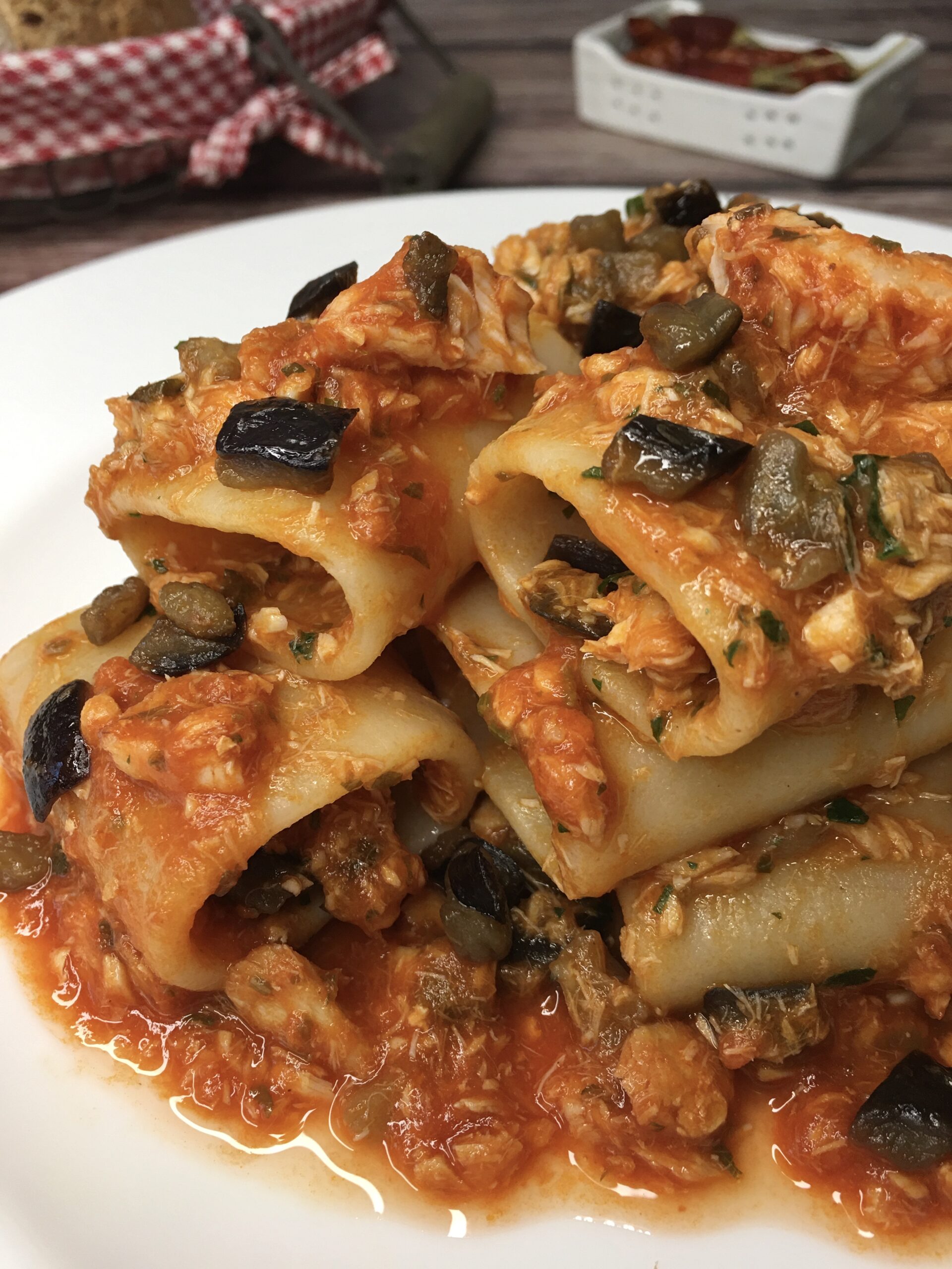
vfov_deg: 61.7
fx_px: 1063
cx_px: 476
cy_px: 634
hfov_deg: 48.2
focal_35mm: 29
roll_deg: +0.3
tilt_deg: -41.1
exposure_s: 1/33
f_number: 2.2
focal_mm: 4.15
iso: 50
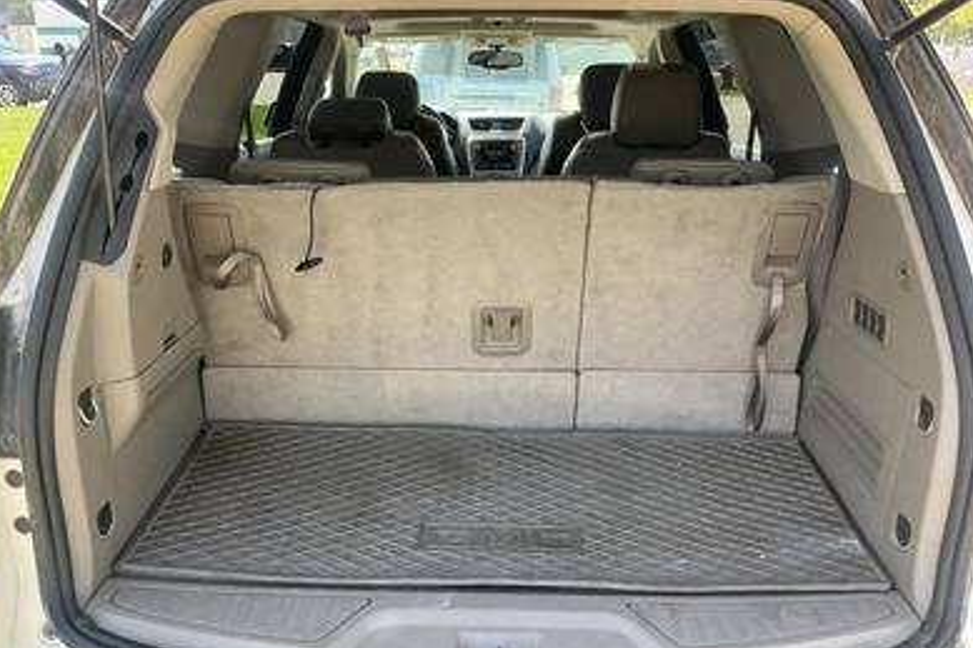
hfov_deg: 60.3
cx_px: 478
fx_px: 837
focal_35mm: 31
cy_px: 333
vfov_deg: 42.3
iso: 32
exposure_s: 1/172
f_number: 1.8
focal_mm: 3
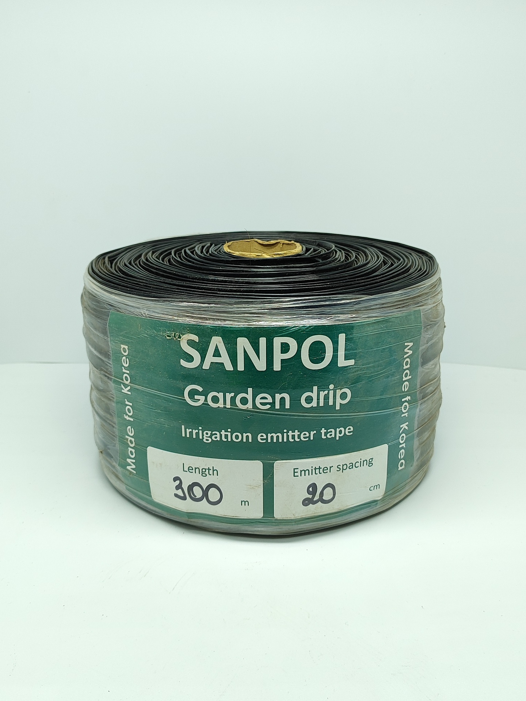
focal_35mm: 24
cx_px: 263
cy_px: 350
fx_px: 486
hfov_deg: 56.8
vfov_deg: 71.6
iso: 160
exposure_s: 1/160
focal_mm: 5.89
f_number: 1.89
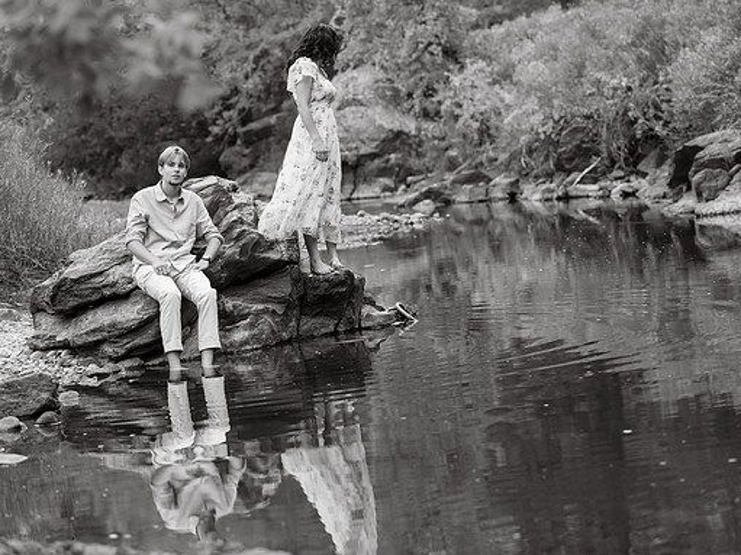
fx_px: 2547
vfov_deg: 12.4
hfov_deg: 16.6
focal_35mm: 119
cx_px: 376
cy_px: 278
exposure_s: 1/200
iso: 1000
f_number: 3.5
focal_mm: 109
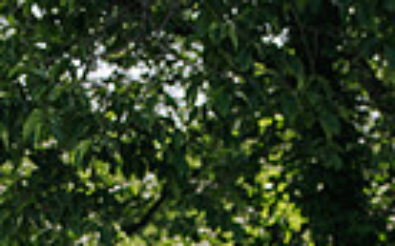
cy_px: 569
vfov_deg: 10.0
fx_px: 1248
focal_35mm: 116
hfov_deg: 17.9
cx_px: 278
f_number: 3.2
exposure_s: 1/400
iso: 100
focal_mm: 35
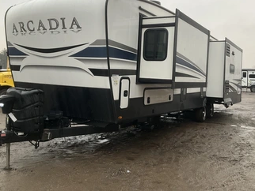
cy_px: 77
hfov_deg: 51.3
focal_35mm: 36
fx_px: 265
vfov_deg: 39.6
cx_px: 139
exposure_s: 1/122
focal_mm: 3
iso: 50
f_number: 1.8
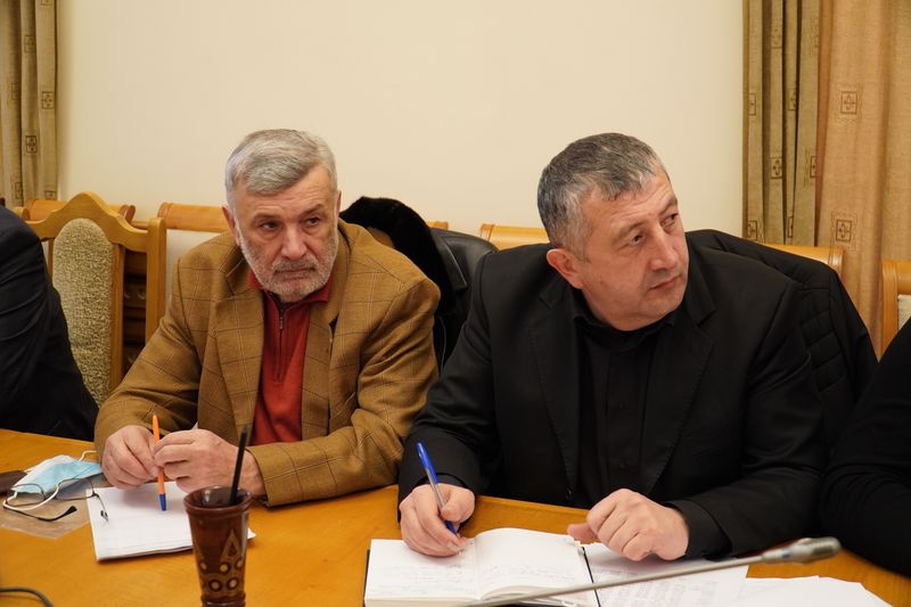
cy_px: 304
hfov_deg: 42.3
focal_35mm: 46
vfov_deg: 28.9
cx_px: 456
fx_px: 1176
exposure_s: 1/50
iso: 1250
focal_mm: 31
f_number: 4
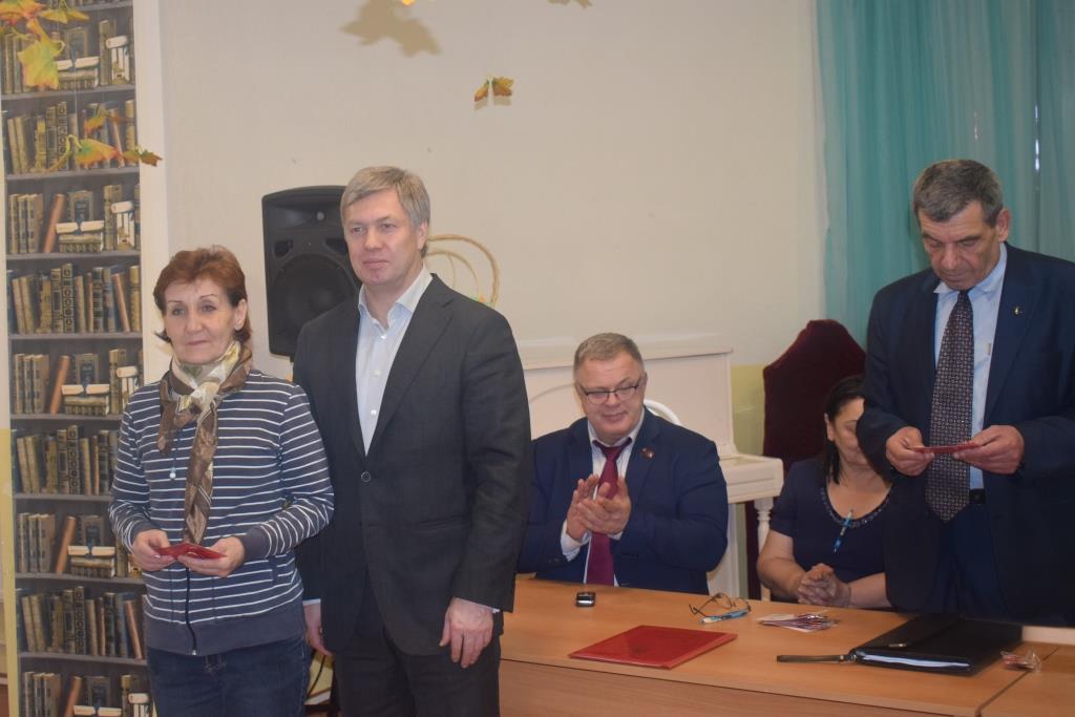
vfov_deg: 29.0
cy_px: 358
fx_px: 1389
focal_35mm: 46
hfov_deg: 42.3
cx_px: 538
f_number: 4.2
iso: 1250
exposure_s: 1/60
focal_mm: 31
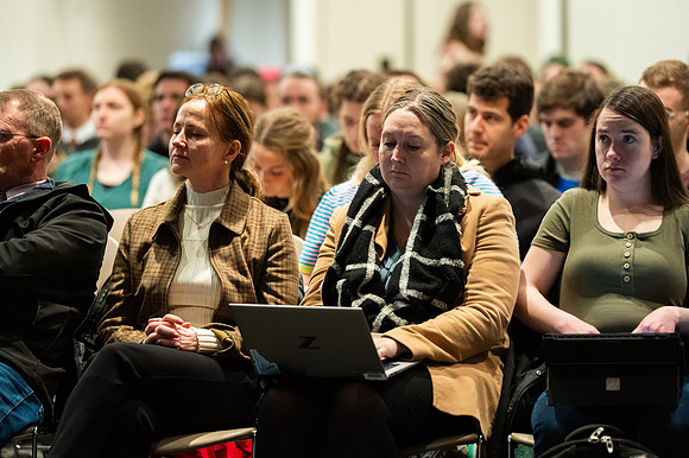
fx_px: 3825
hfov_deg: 10.3
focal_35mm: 200
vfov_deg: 6.9
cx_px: 344
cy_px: 229
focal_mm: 200
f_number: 3.5
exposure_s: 1/320
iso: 6400
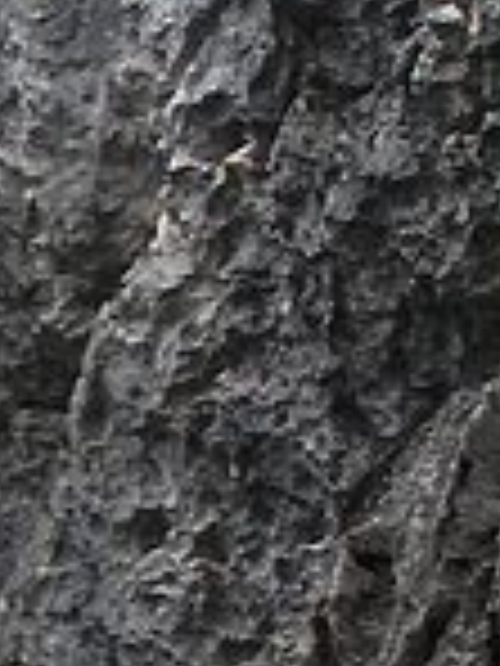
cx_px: -887
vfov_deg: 7.9
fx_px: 4795
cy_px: 801
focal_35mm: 249
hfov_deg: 5.7
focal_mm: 6.3
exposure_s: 1/60
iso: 74
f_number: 3.5
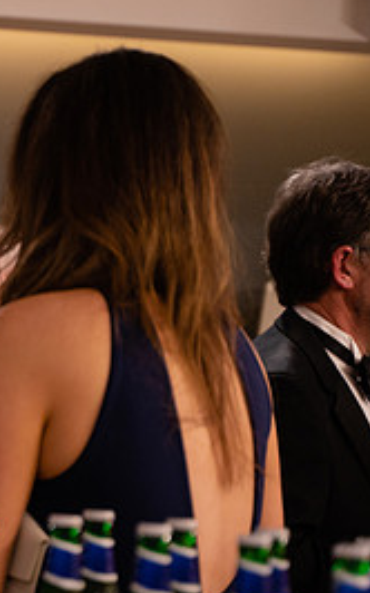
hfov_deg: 8.5
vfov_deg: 13.9
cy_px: 307
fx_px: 2439
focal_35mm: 151
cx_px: -118
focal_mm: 68
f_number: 2.8
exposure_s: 1/60
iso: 1250
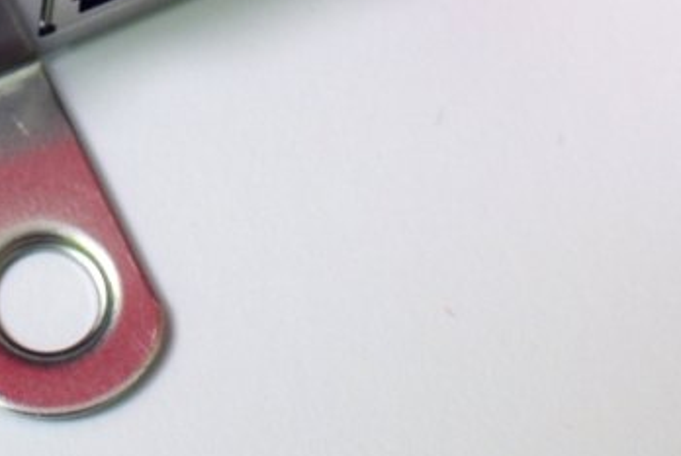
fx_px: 3201
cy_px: -216
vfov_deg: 8.0
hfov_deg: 11.9
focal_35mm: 169
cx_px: -96
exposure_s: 1/80
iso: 100
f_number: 4.5
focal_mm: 18.5
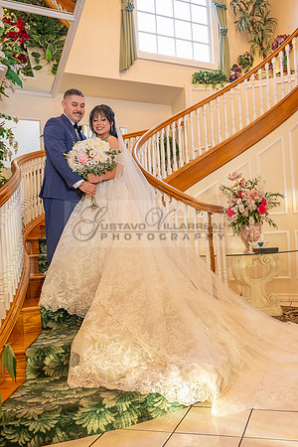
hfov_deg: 36.6
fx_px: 447
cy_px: 224
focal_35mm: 36
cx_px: 189
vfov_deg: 53.1
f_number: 2.8
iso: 1000
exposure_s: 1/160
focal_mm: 24
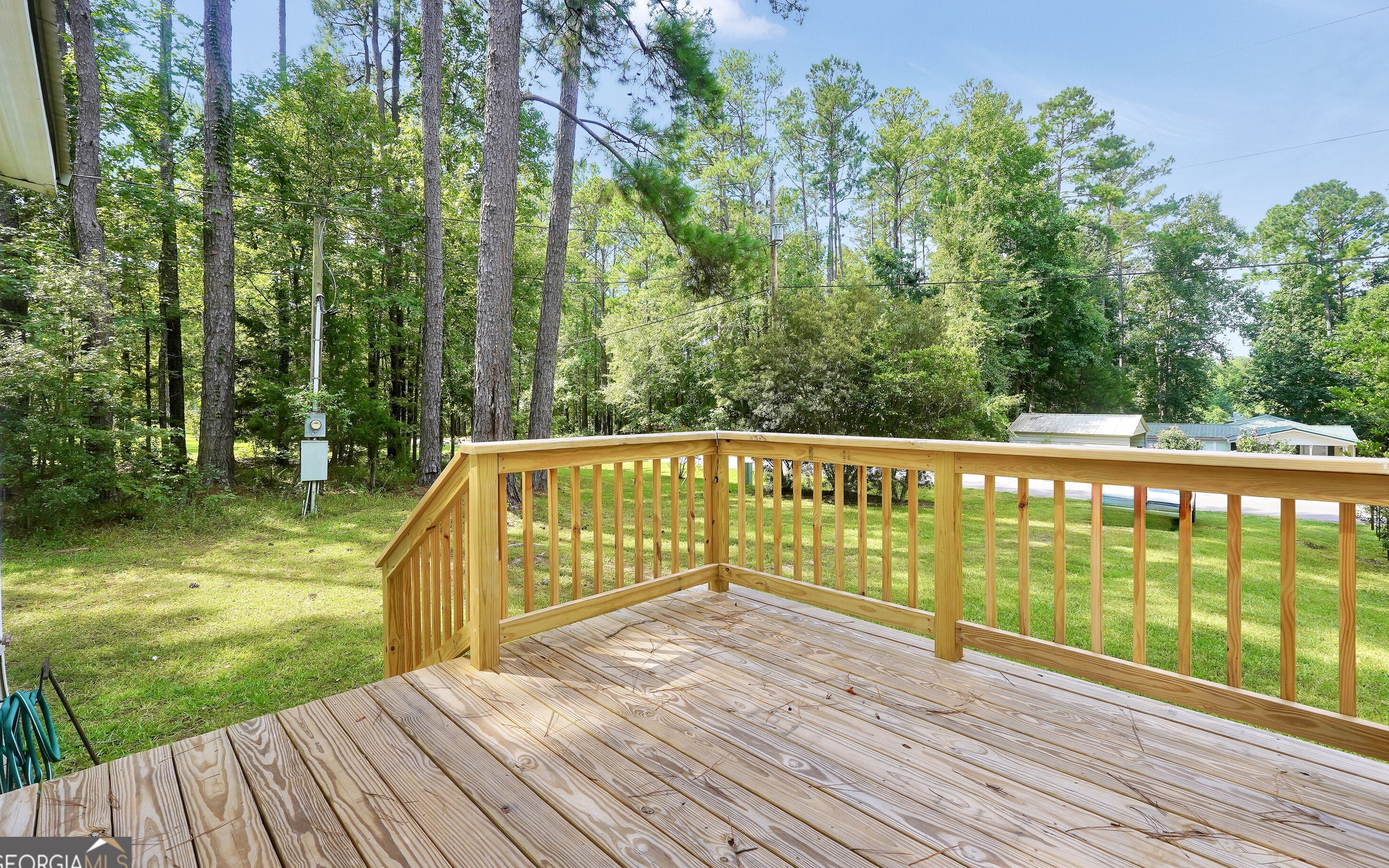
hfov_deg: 97.8
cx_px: 714
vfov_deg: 71.2
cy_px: 401
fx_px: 606
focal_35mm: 16
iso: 100
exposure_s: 1/100
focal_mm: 10
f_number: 7.1
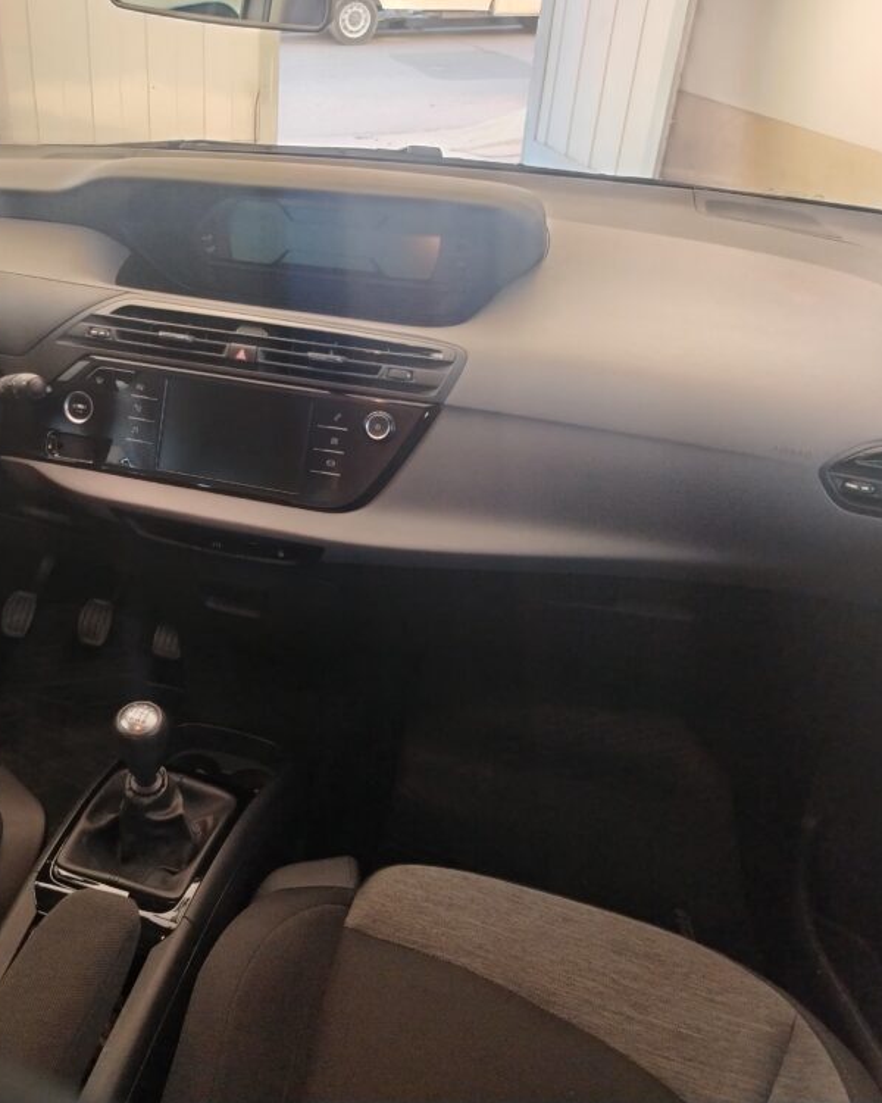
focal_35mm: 32
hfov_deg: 44.5
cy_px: 540
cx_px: 237
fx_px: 1044
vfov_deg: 55.7
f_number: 1.75
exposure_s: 1/33.3
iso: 816
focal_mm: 5.25
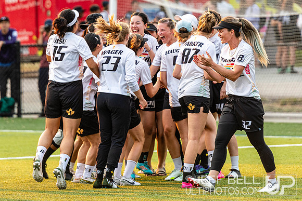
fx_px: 3622
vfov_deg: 3.2
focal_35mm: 432
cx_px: 147
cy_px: 58
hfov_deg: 4.8
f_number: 3.2
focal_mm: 200
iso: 360
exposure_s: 1/1250
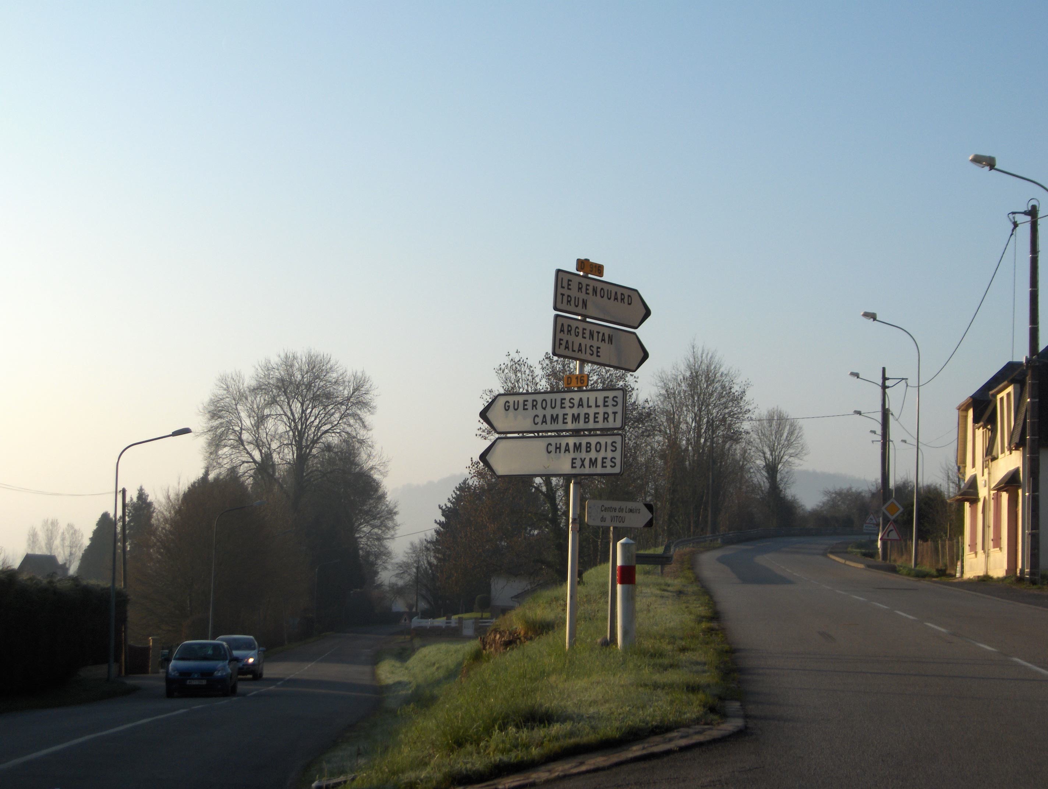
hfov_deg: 27.7
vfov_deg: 21.1
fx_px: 2122
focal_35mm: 70
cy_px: 394
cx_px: 524
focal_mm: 14.3
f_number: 3.5
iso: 50
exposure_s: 1/680
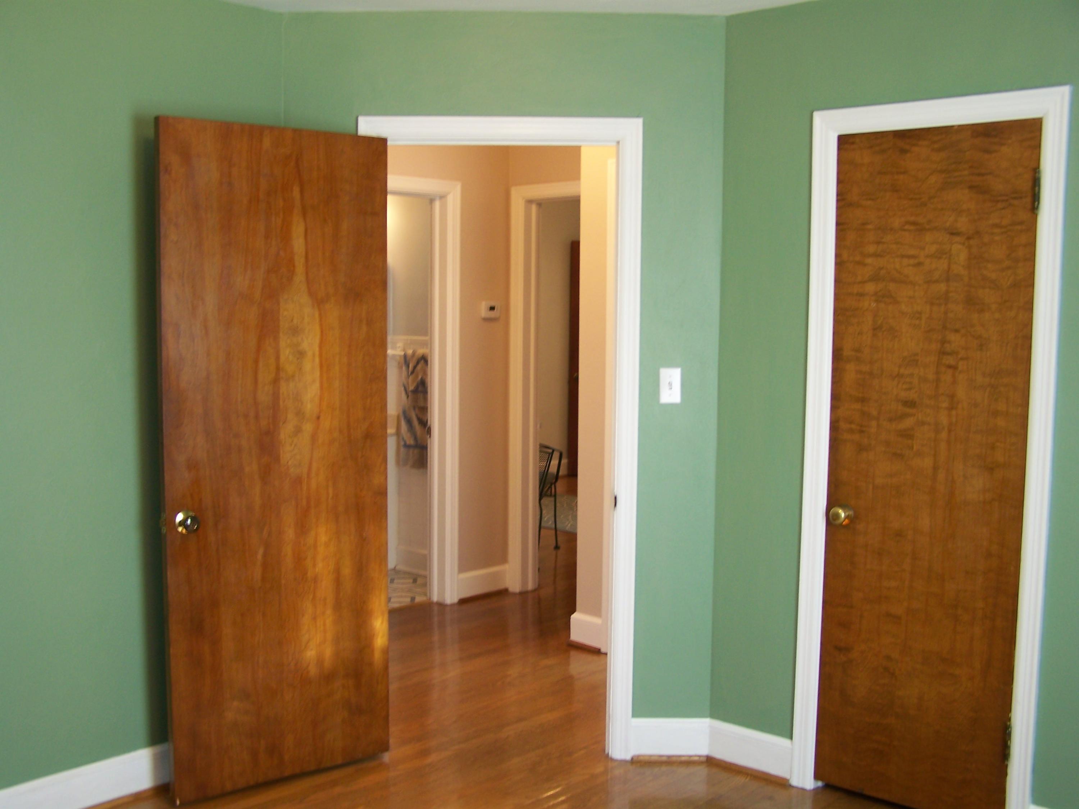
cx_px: 540
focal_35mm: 38
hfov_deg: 49.0
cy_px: 404
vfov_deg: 37.7
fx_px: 1184
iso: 64
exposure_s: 1/6
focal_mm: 6.3
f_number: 2.8
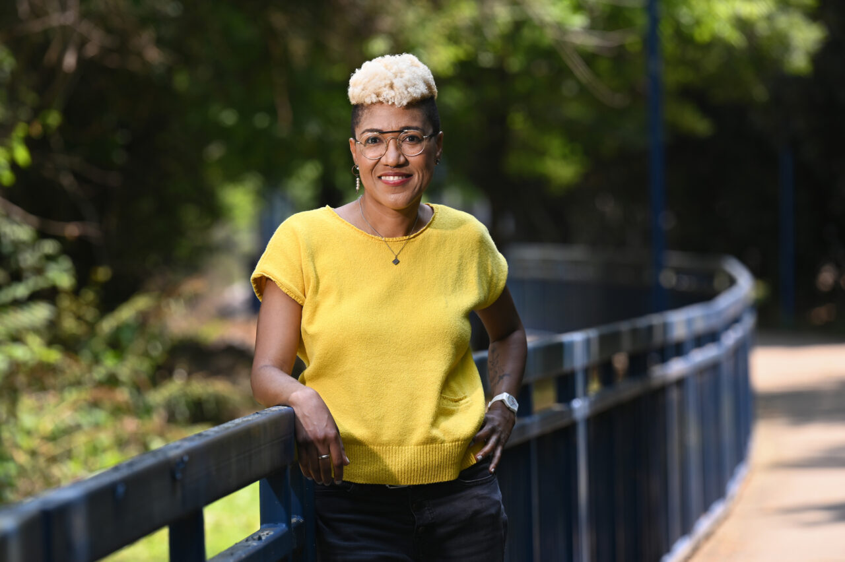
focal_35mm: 200
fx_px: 4692
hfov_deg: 10.3
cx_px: 422
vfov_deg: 6.9
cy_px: 281
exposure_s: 1/200
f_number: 5
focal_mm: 200
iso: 125
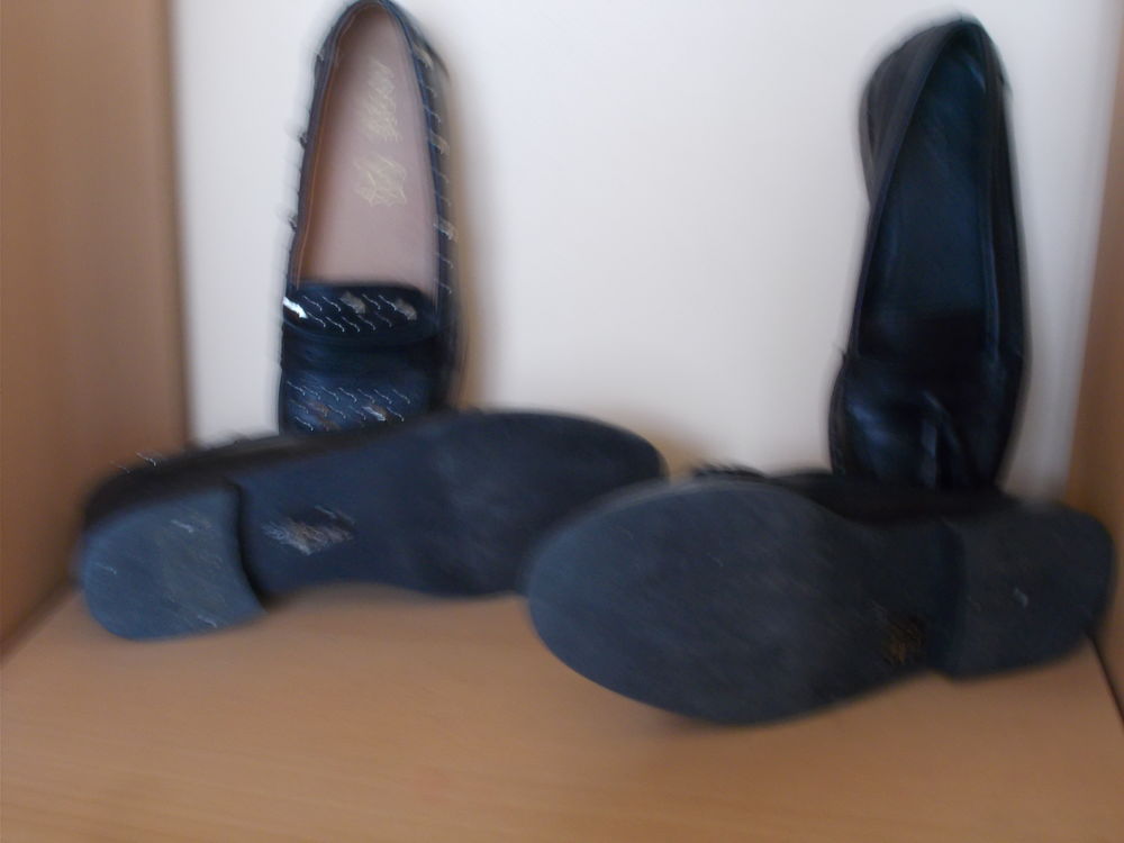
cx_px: 562
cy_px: 422
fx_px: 1624
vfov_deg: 29.1
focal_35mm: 50
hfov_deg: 38.2
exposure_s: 1/2
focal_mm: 9
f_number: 4.5
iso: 250
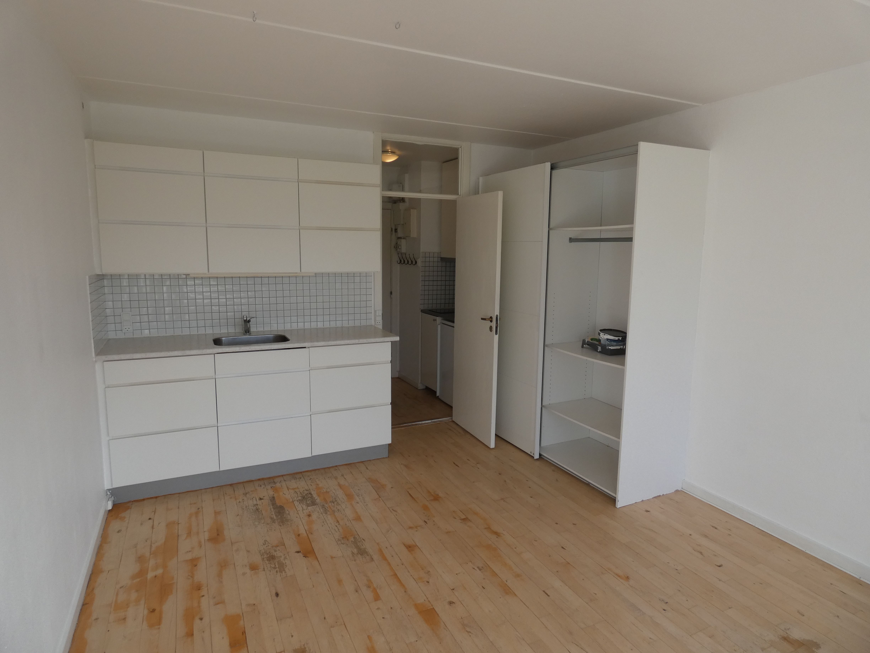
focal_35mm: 20
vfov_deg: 66.0
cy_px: 326
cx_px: 435
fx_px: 503
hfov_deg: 81.7
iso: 80
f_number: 2.8
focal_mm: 3.6
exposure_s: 1/250
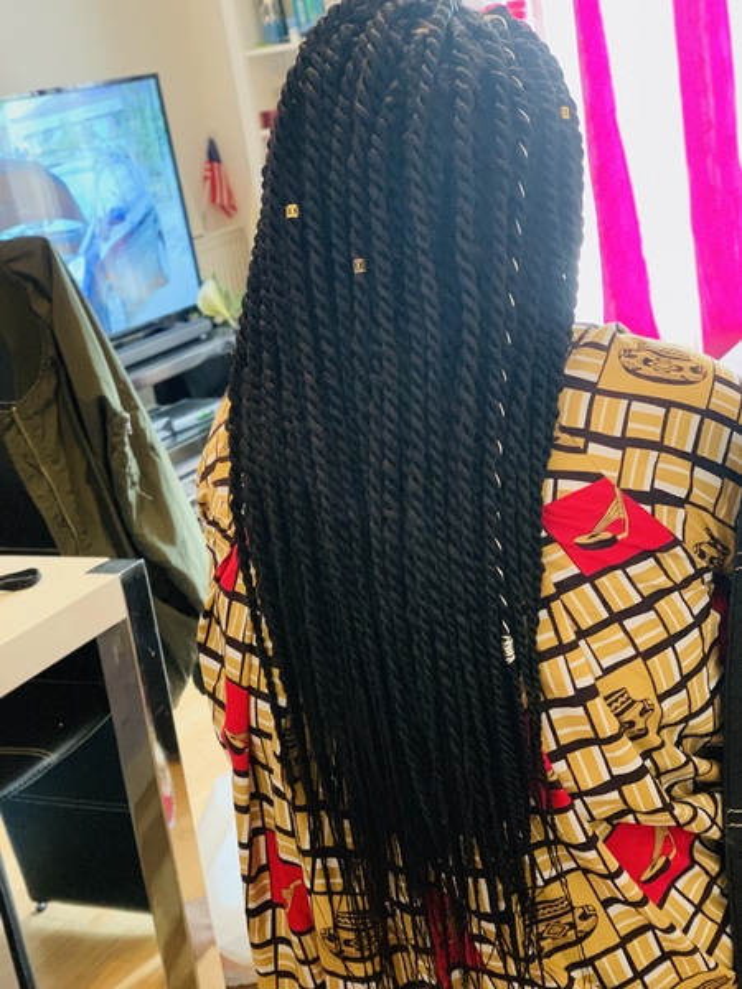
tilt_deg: -14.8
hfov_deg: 28.0
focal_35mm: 52
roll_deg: +8.9
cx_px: 371
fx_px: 1486
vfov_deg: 36.8
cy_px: 494
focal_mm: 6
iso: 640
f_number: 2.4
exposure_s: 1/25
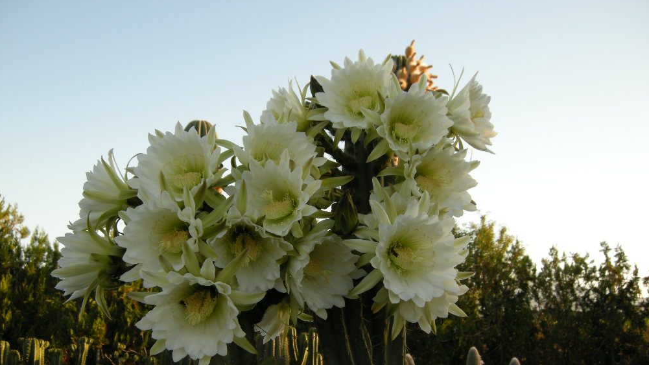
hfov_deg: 51.6
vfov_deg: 30.2
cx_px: 319
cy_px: 241
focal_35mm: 39
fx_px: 671
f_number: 3
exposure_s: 1/170
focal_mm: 7.5
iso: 64
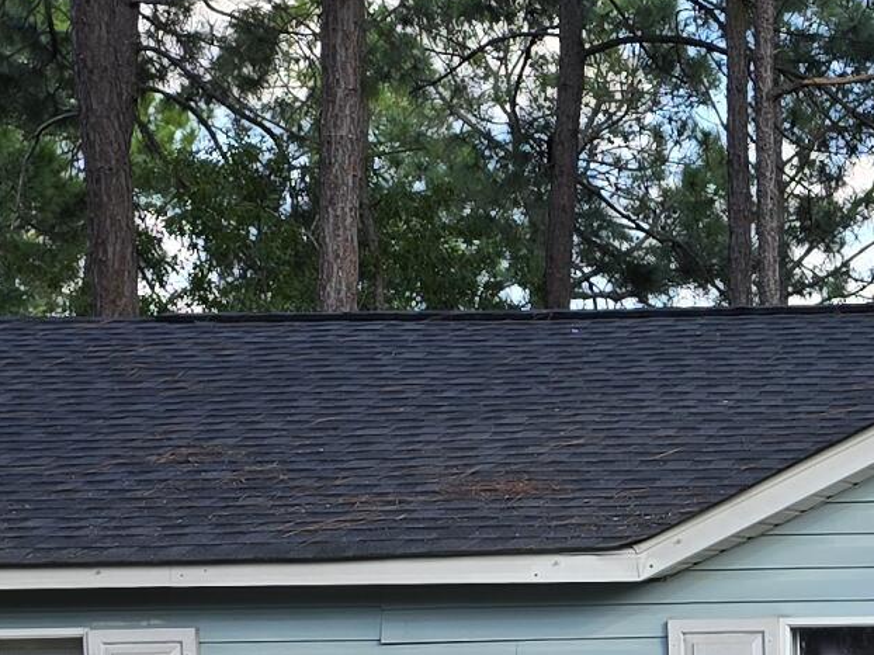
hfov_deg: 16.4
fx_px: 2801
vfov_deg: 13.1
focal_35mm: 111
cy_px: 666
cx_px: 1251
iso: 16
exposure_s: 1/180
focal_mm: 6.3
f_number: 1.7
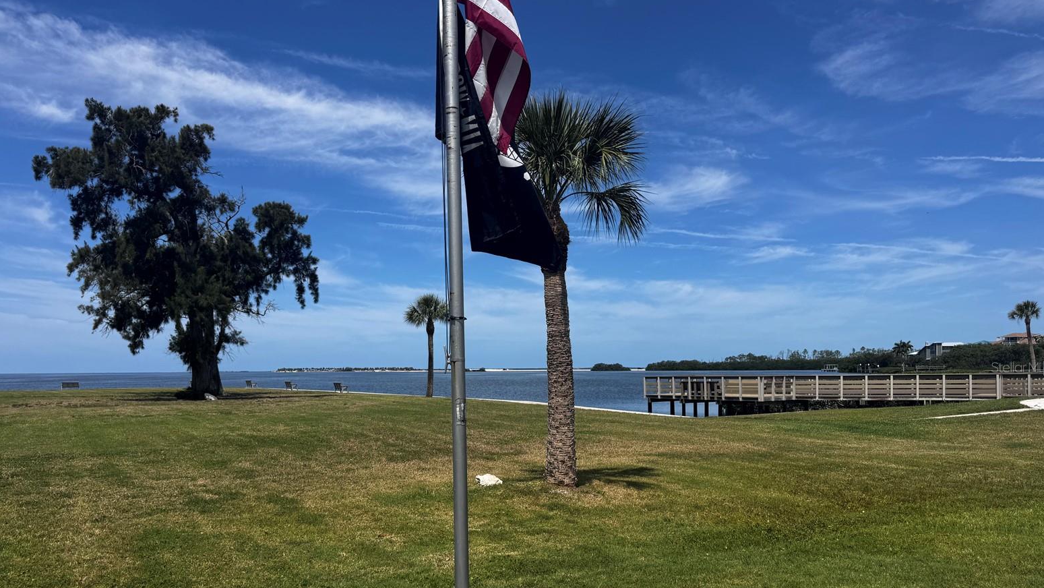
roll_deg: +0.3
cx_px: 516
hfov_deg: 69.8
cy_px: 367
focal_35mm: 27
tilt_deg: +2.1
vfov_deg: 42.6
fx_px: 748
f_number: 1.78
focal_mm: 6.76
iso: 80
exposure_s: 1/7092
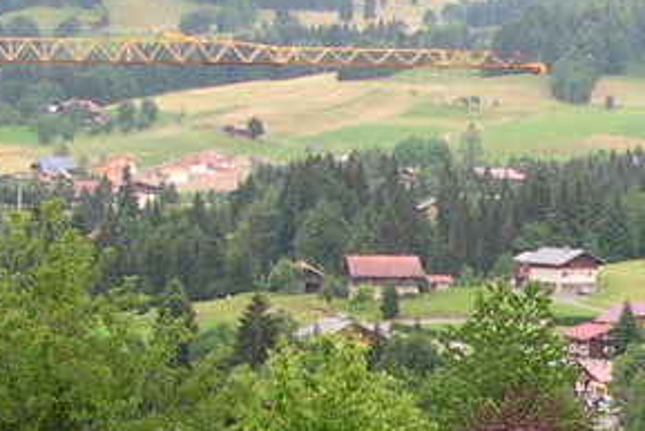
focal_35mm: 142
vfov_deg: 9.6
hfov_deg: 13.2
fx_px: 2545
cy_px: 489
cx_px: 1121
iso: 100
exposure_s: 1/163
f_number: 2.7
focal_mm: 5.6
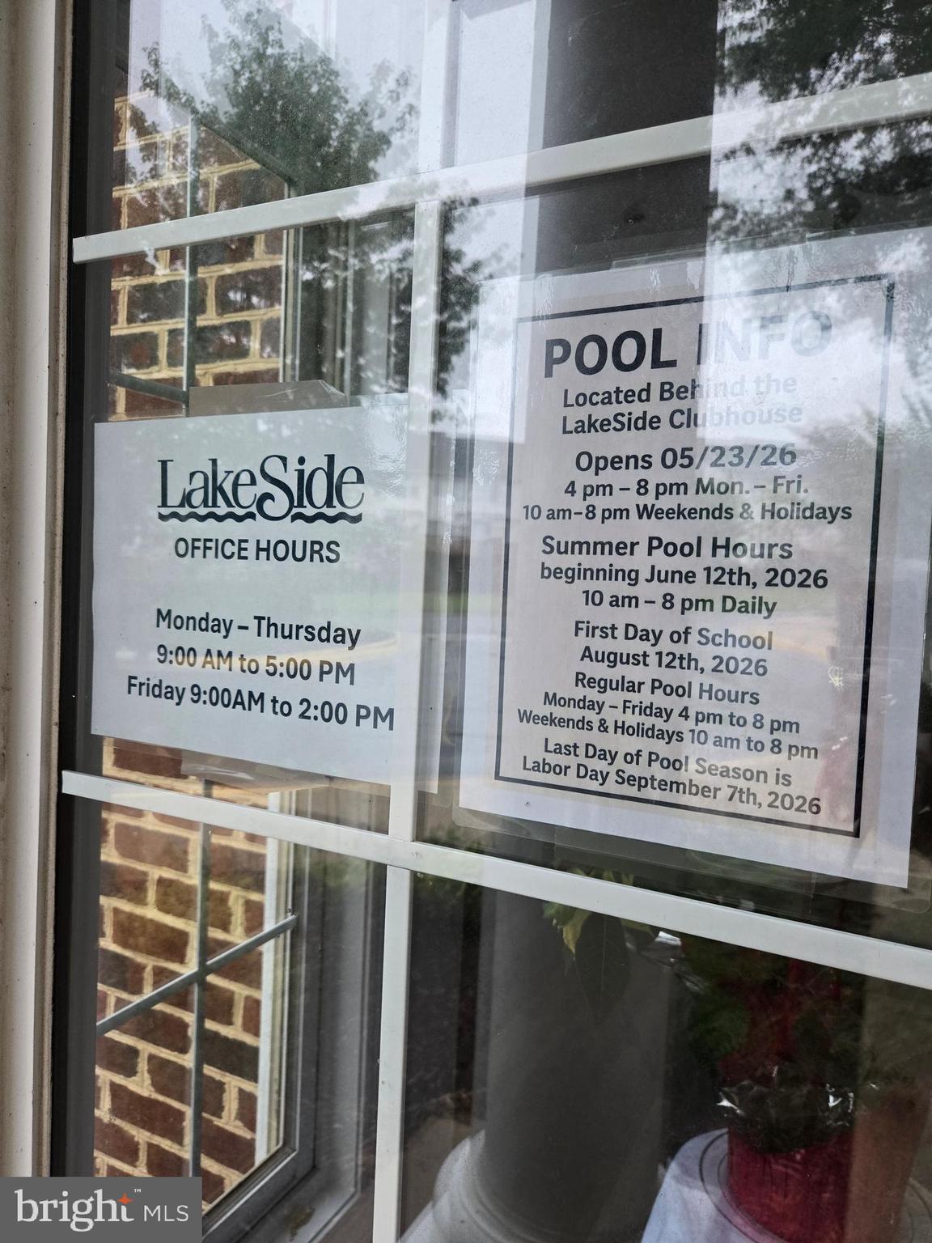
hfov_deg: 58.9
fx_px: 826
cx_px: 466
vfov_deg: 73.9
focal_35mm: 23
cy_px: 622
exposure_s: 1/508
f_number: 1.8
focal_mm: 5.4
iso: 125
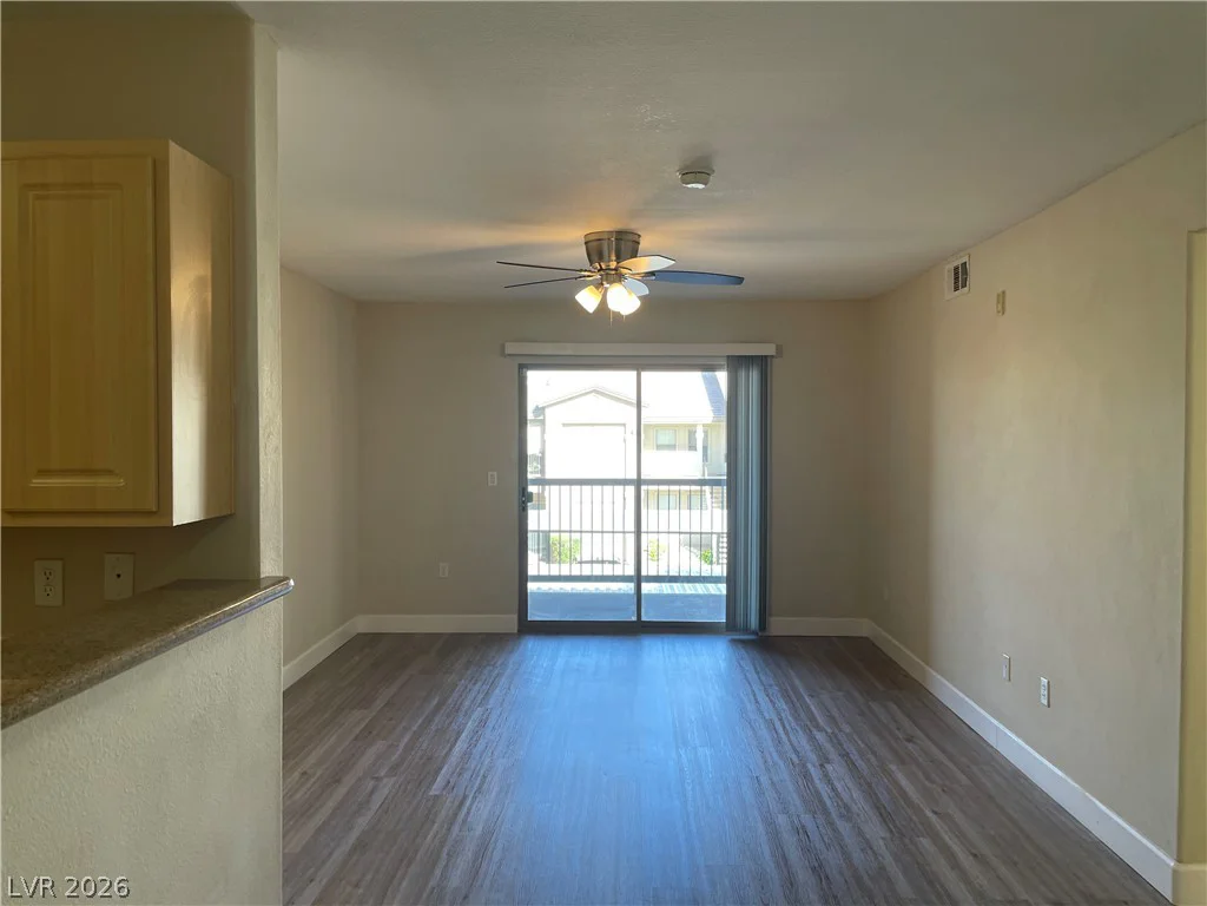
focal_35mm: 26
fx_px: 907
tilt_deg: +1.1
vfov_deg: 53.1
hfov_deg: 67.3
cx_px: 604
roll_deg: +0.0
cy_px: 453
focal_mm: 4.2
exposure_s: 1/120
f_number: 1.6
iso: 50
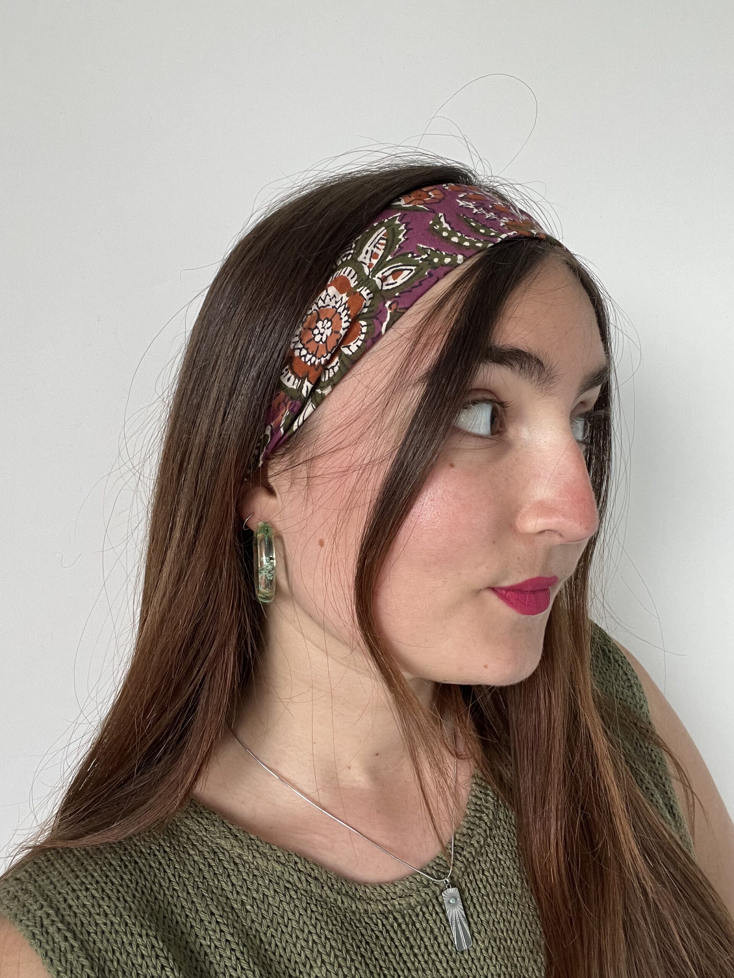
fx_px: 848
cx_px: 367
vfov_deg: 60.0
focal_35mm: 30
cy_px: 489
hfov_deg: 46.8
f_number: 2.2
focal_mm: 2.71
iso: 125
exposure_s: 1/60
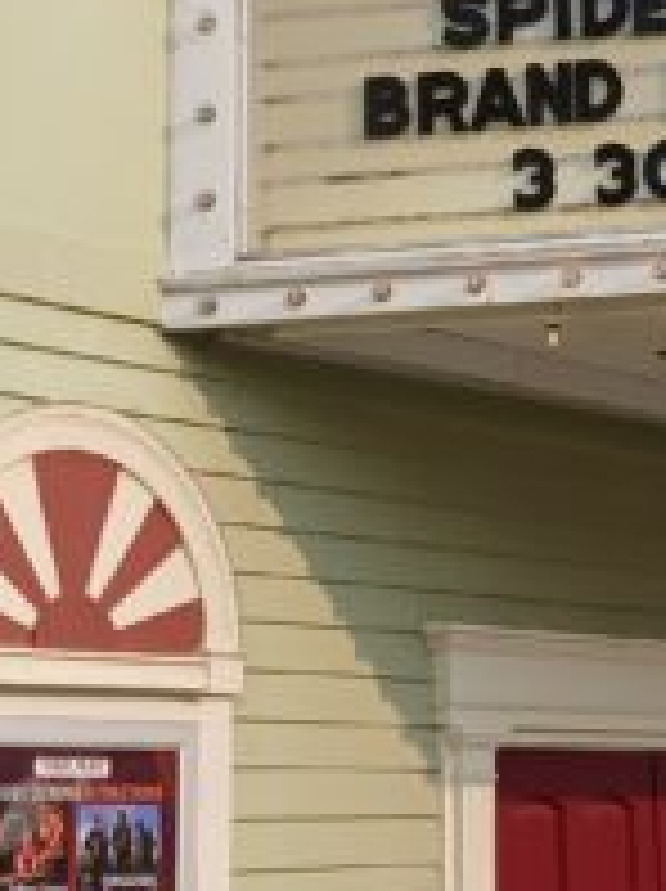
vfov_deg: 19.1
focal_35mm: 101
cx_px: 740
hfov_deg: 14.3
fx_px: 2597
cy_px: 99
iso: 20
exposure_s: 1/496
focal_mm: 4
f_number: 1.8
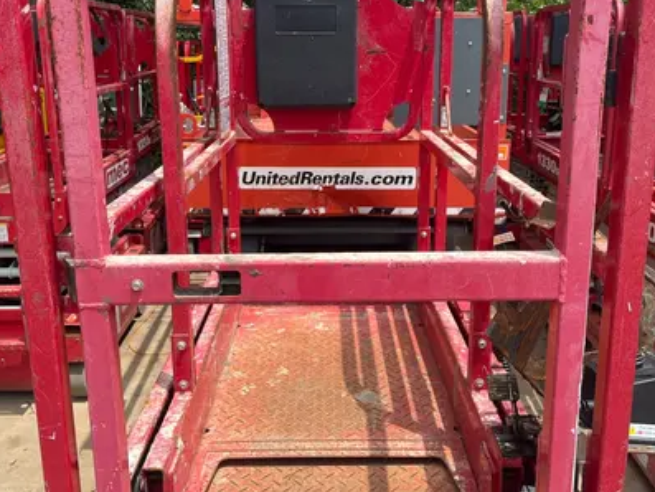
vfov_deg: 39.6
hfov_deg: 51.3
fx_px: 681
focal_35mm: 36
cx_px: 327
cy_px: 214
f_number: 1.6
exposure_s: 1/1721
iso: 50
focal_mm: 5.1
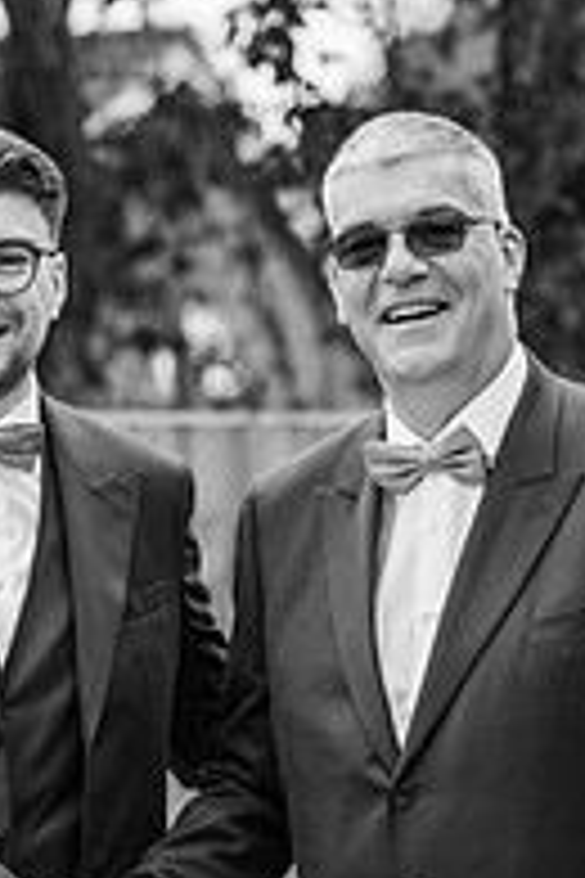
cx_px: 209
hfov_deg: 7.0
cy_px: 905
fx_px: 4777
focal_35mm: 196
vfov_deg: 10.4
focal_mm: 85
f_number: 2.5
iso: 100
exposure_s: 1/400
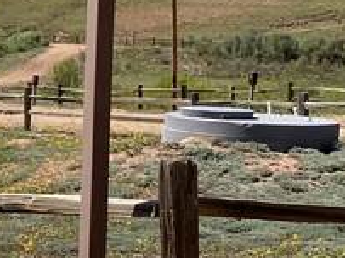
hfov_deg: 10.8
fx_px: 1634
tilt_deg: -2.4
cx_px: -399
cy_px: 17
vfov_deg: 9.0
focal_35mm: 164
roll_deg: -1.2
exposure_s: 1/2967
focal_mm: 4.25
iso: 32
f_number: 1.8
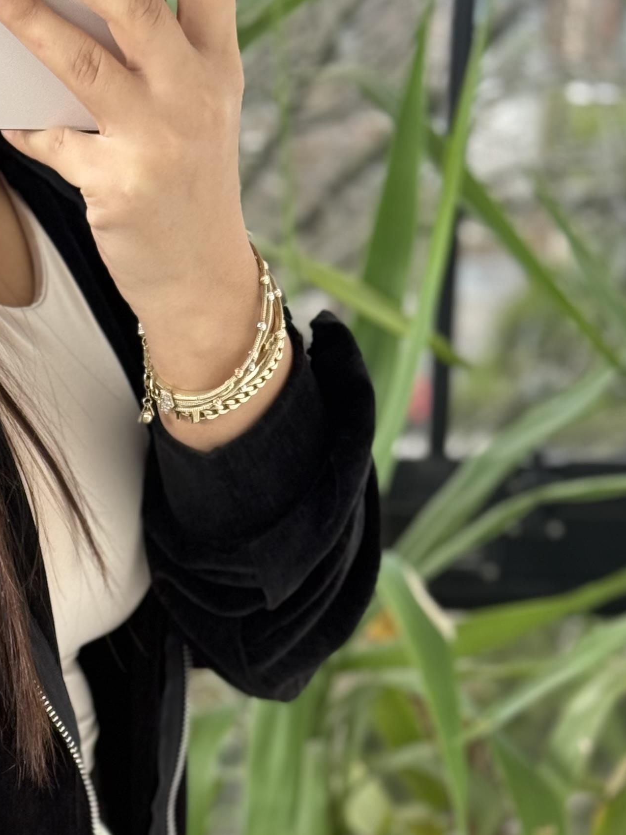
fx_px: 2749
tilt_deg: -25.8
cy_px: 904
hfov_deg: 12.7
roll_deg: +1.0
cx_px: -73
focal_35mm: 114
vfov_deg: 16.8
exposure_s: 1/247
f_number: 1.78
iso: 100
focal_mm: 6.76
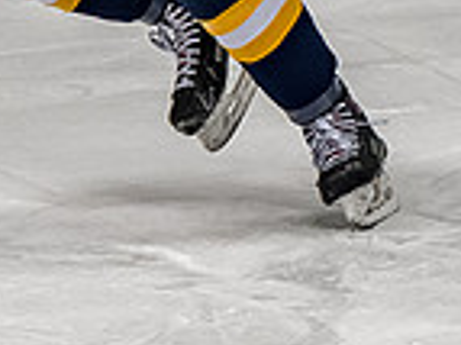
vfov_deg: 1.8
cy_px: -305
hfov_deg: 2.3
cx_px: -24
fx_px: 11244
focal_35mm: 845
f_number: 3.2
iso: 1600
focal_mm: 100
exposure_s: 1/800
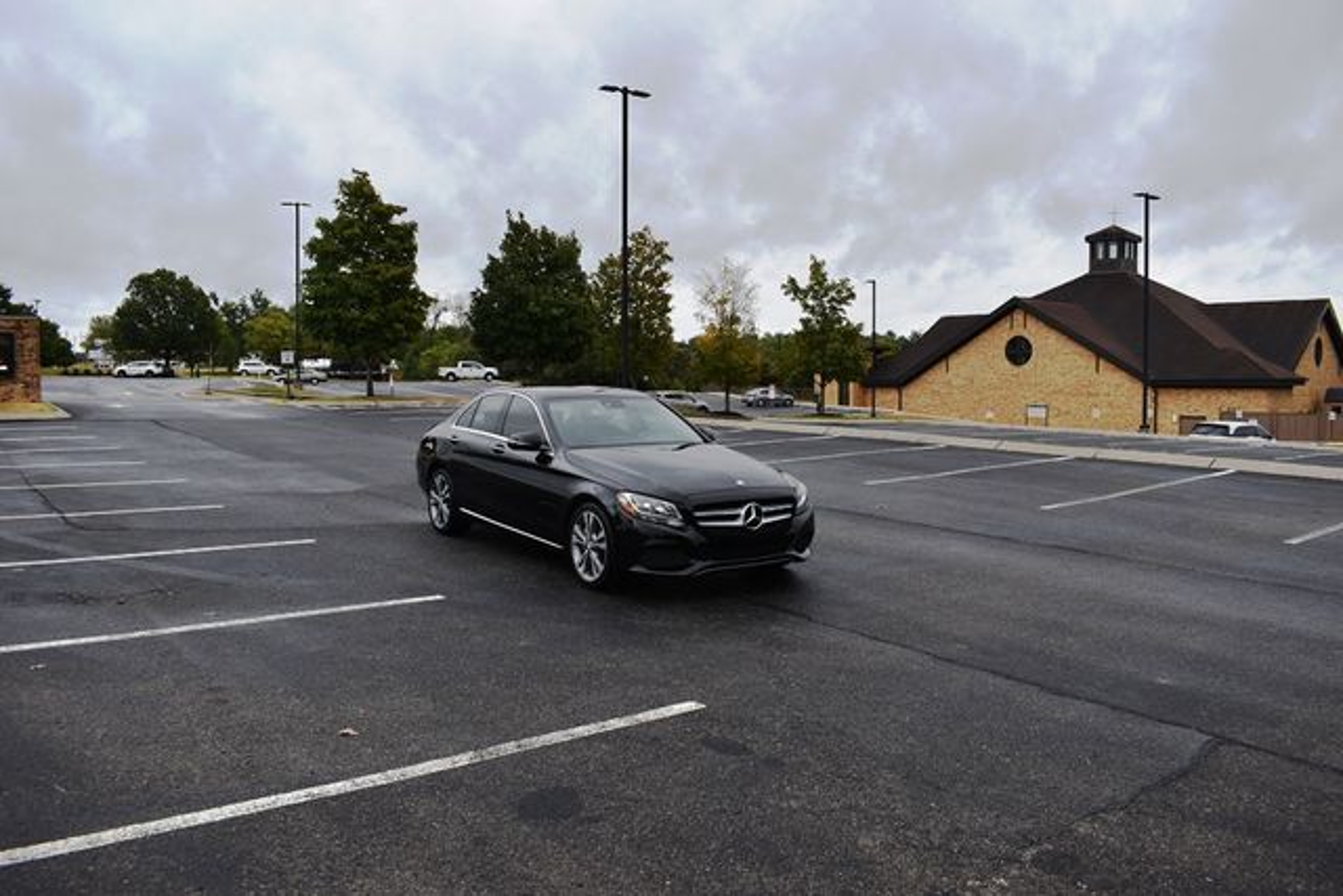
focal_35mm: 27
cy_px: 448
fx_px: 1007
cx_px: 672
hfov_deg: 67.4
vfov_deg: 48.0
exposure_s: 1/250
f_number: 5.6
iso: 200
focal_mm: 18
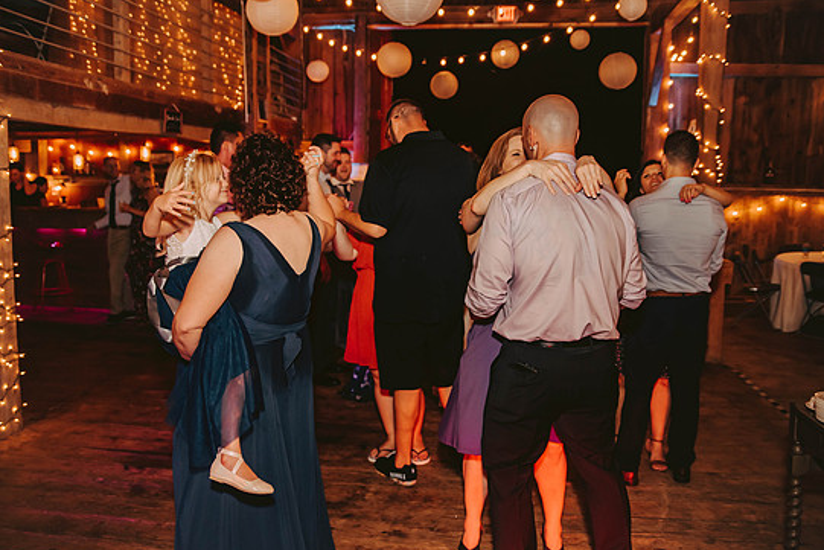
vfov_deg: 43.6
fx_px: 687
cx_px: 405
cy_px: 266
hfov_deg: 61.9
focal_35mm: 30
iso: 1250
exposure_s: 1/125
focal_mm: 28
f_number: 2.8
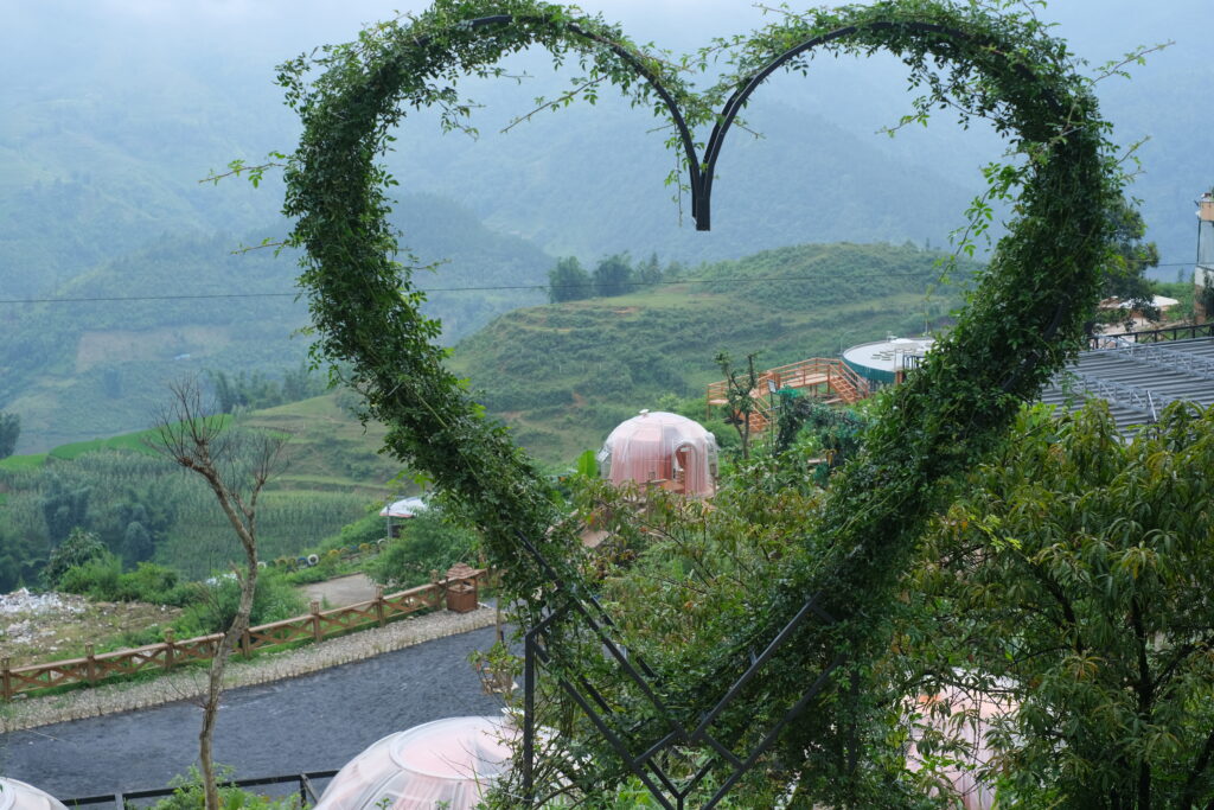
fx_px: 1787
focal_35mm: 53
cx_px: 607
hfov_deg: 37.5
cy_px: 405
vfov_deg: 25.5
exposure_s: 1/640
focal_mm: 35
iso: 320
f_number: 4.5
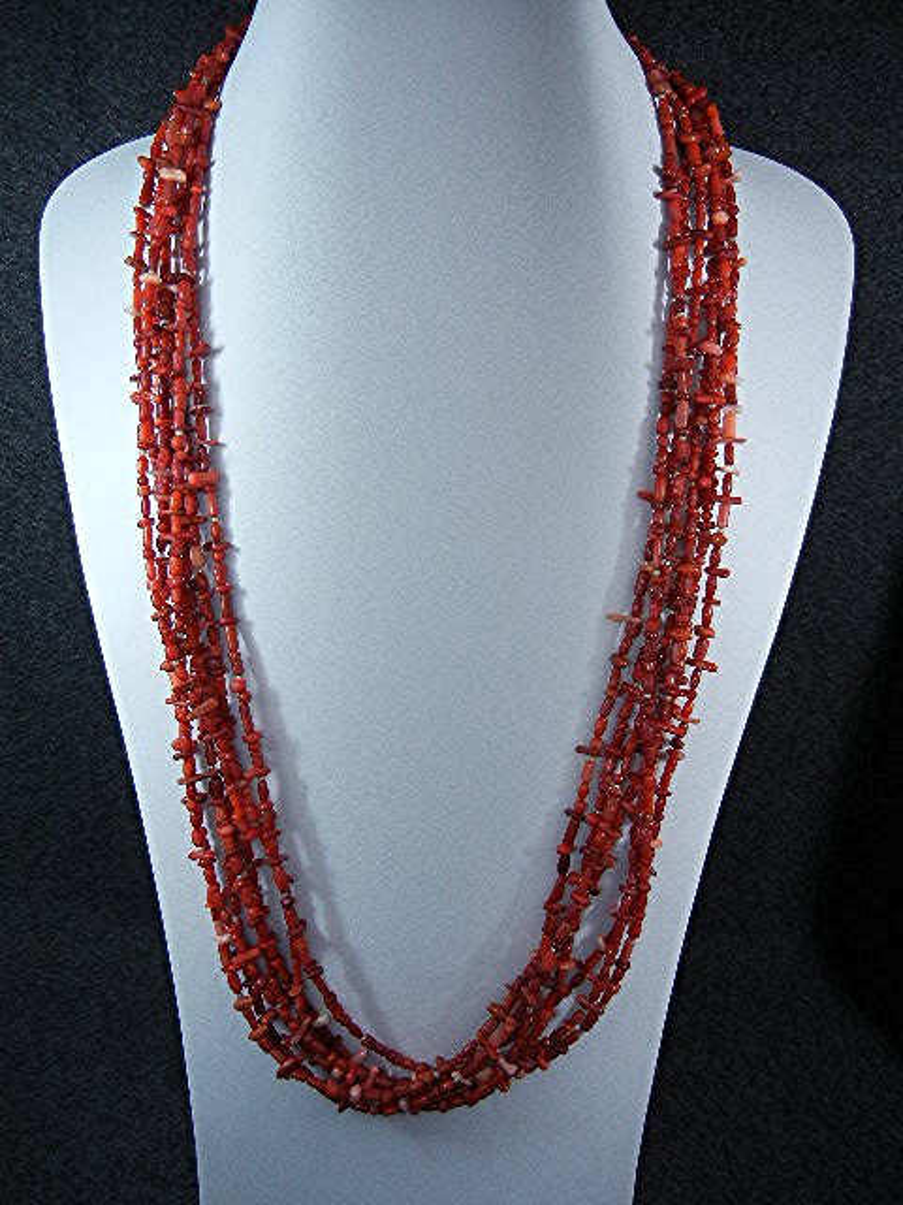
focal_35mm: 30
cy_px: 602
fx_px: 1043
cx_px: 452
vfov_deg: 60.0
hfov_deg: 46.8
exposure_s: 1/44.1
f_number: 3.5
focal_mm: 5.4
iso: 160
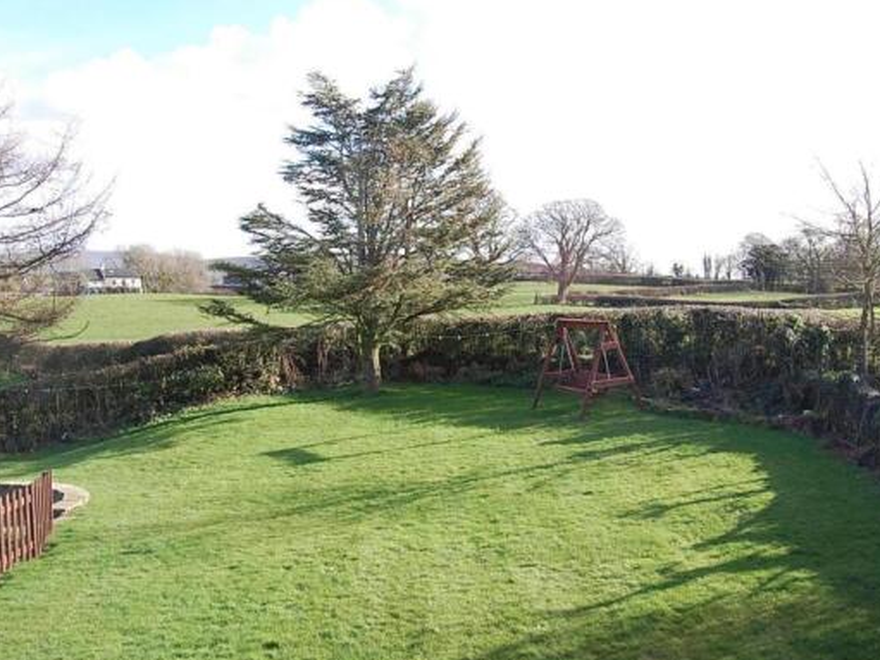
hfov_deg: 50.1
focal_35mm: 37
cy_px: 317
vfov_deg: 38.6
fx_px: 940
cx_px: 448
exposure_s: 1/200
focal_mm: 20
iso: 200
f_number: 7.1
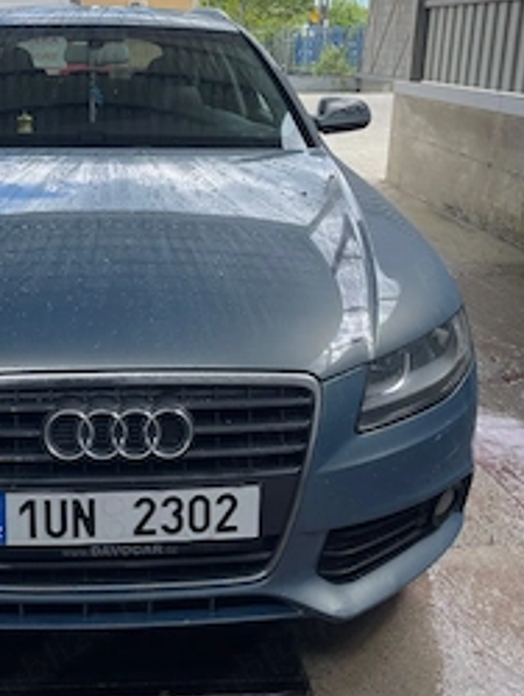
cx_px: 123
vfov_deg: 46.2
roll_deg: -0.6
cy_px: 248
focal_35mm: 40
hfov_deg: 35.1
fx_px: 806
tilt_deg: -14.1
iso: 32
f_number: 1.6
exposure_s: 1/1152
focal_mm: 5.1
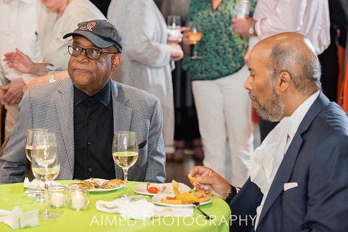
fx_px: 1001
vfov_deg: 13.2
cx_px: 189
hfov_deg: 19.7
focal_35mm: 104
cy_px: 82
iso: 1250
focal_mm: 80
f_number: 2.8
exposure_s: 1/200
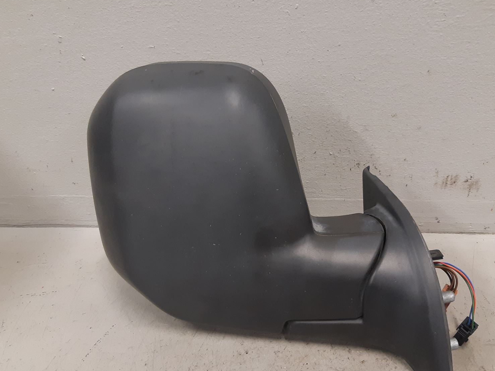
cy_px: 194
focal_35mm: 36
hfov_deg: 51.3
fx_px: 515
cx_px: 273
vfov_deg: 39.6
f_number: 1.7
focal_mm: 3.93
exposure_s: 1/50
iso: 200
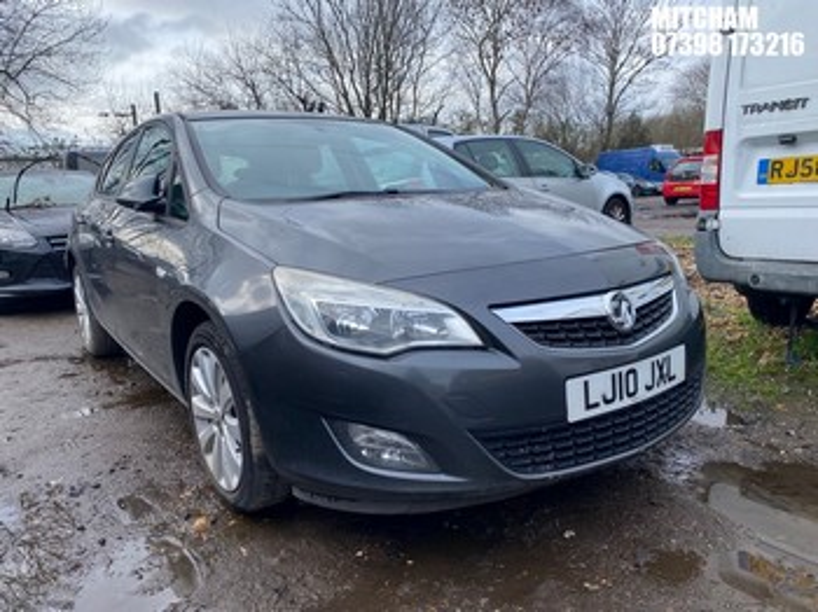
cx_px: 409
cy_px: 306
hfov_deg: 67.3
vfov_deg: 53.0
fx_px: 614
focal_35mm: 26
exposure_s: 1/810
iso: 32
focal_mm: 4.25
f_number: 1.8
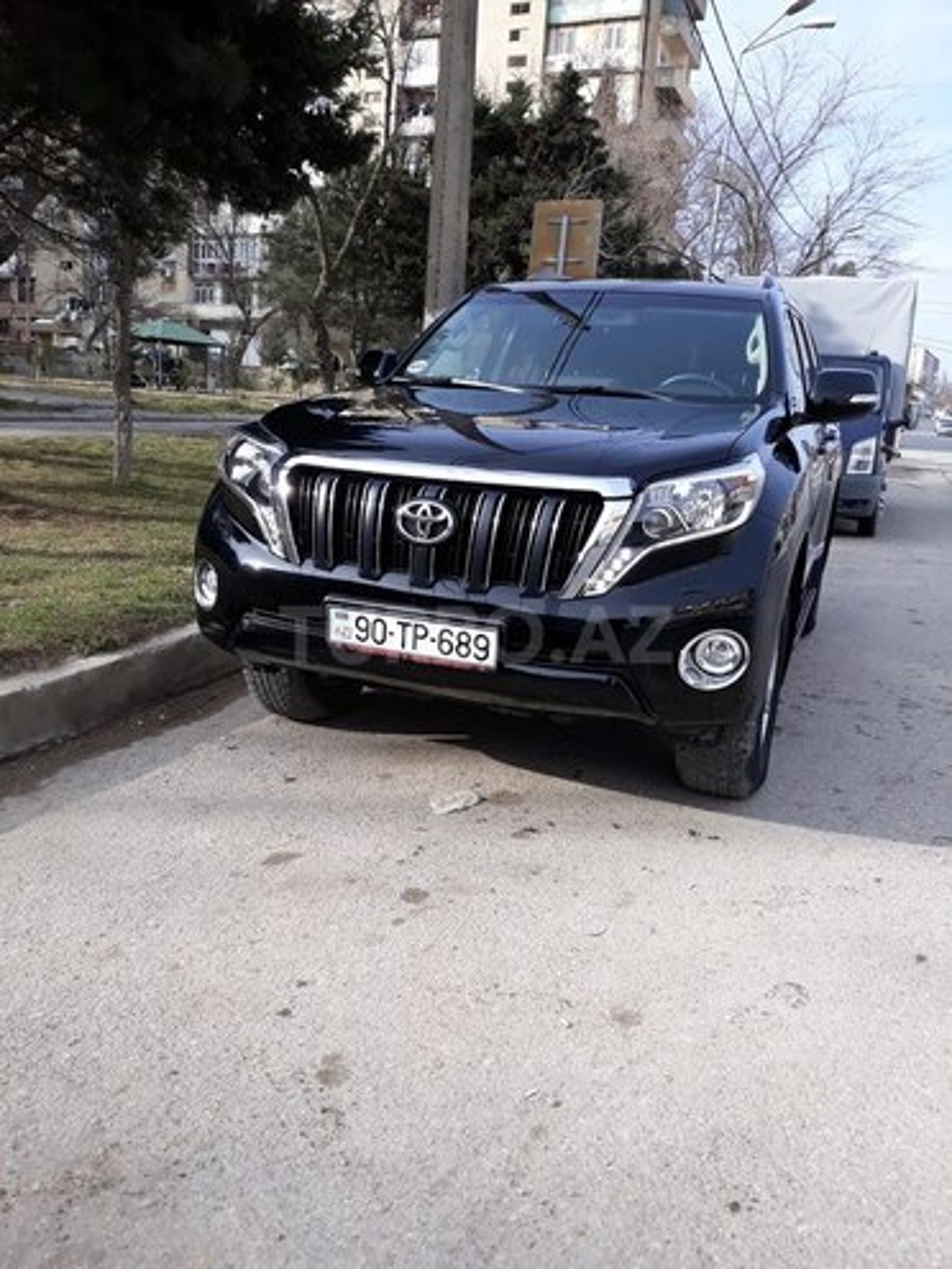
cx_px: 476
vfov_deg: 65.3
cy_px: 634
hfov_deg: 51.4
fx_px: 990
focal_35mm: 27
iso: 40
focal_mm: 3.71
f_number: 1.7
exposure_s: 1/703
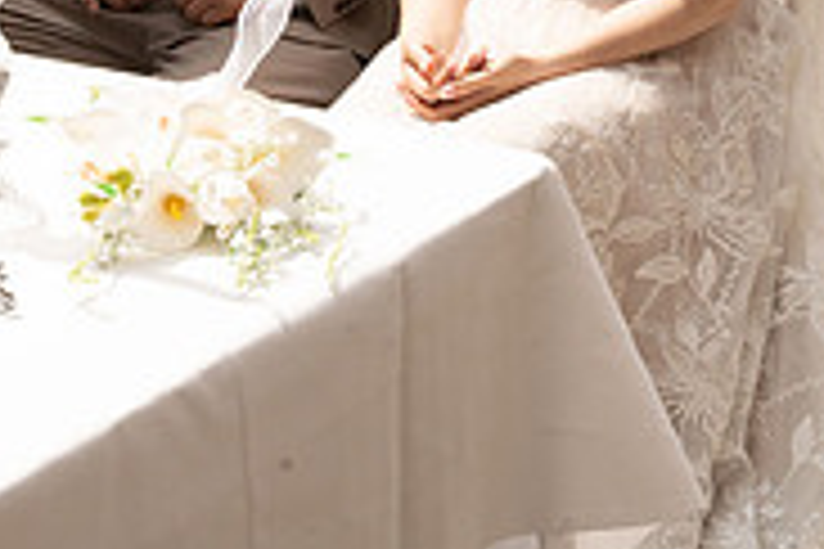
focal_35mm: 111
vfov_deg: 11.7
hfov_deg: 18.4
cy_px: -308
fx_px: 2540
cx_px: 504
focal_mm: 35
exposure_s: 1/320
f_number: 16
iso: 800
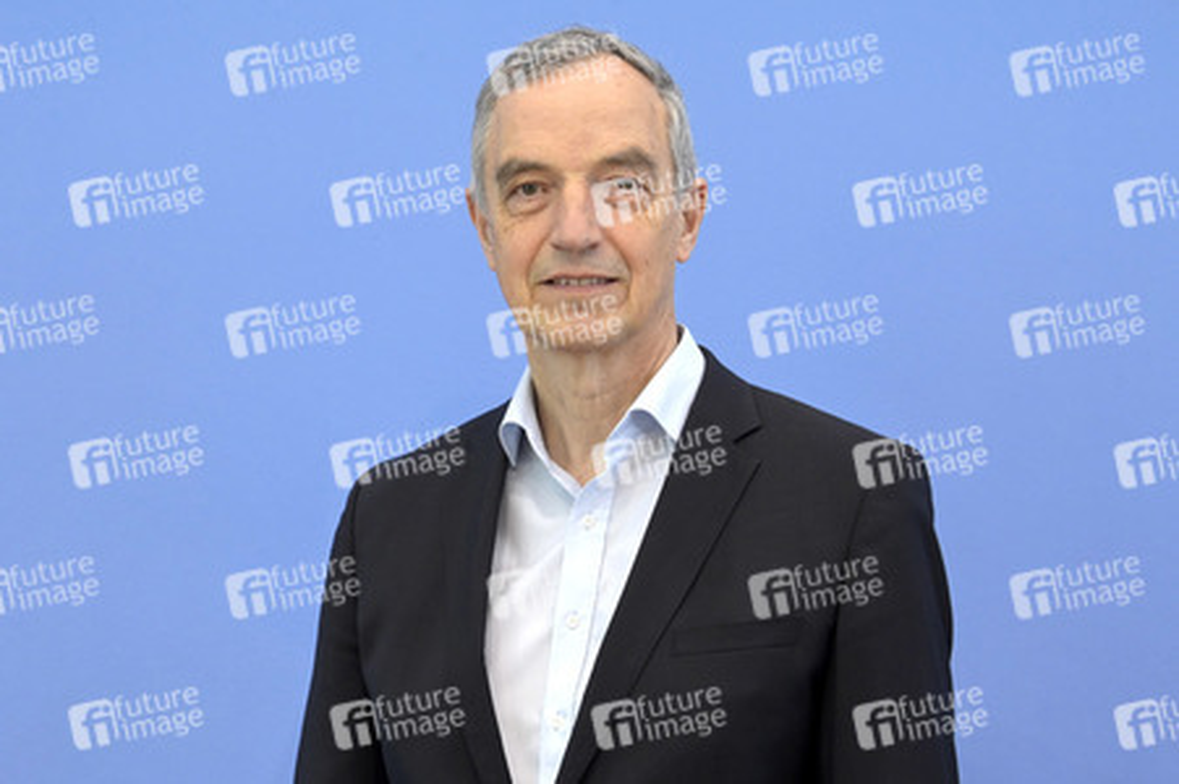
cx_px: 590
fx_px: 2291
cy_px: 392
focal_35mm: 70
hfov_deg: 28.9
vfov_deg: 19.4
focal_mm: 70
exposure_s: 1/500
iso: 4000
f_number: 5.6
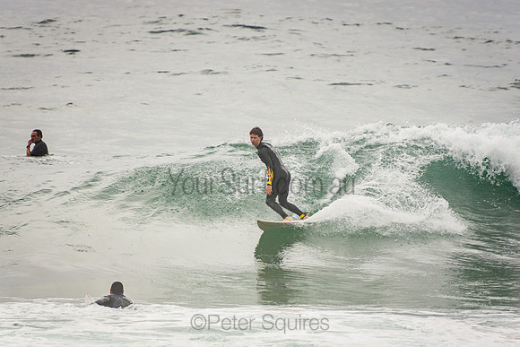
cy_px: 174
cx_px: 260
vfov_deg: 2.3
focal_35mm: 600
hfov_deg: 3.4
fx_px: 8668
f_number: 5.6
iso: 250
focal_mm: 400
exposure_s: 1/1250
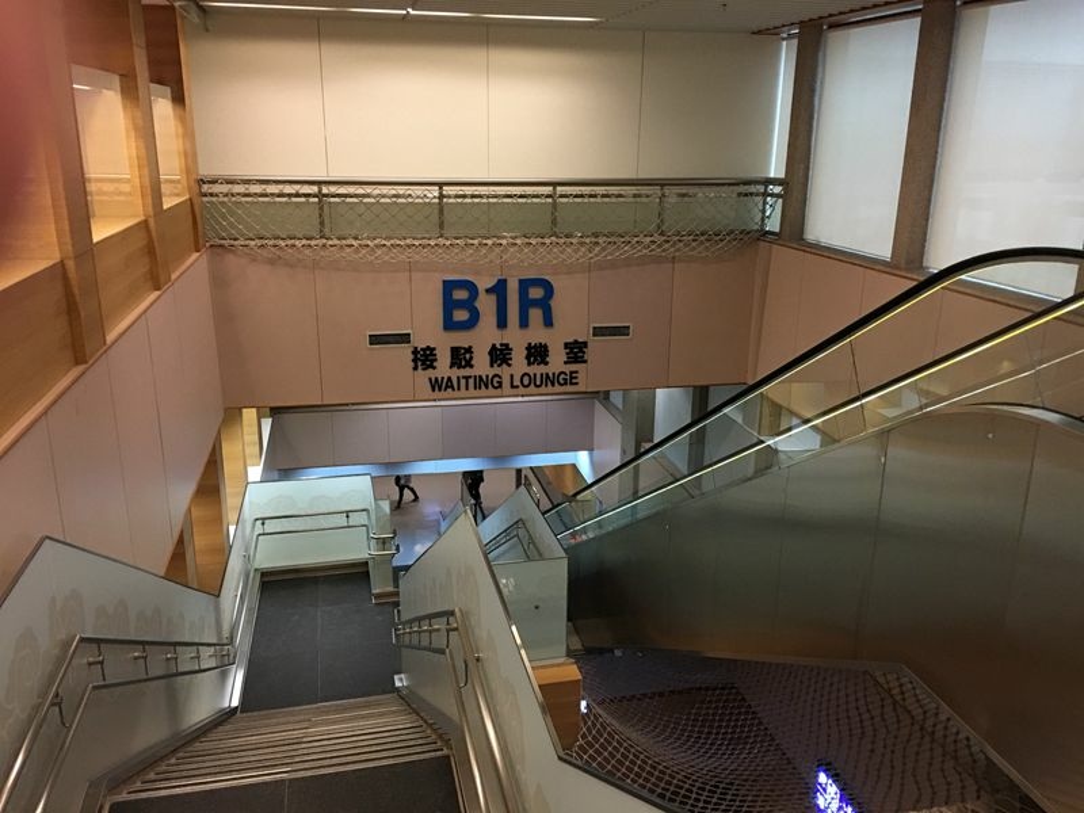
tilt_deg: -17.1
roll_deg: -1.0
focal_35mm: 29
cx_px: 542
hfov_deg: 61.7
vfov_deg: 48.2
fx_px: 908
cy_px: 406
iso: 100
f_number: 2.2
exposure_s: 1/15
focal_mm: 4.15
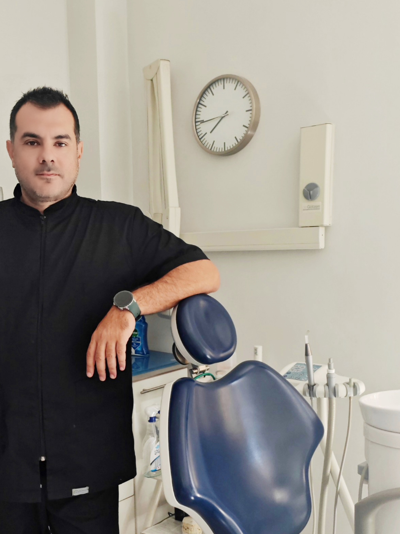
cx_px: 140
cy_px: 325
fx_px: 586
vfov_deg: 48.6
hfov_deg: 37.4
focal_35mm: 38
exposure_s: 1/100
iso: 200
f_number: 1.9
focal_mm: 5.3
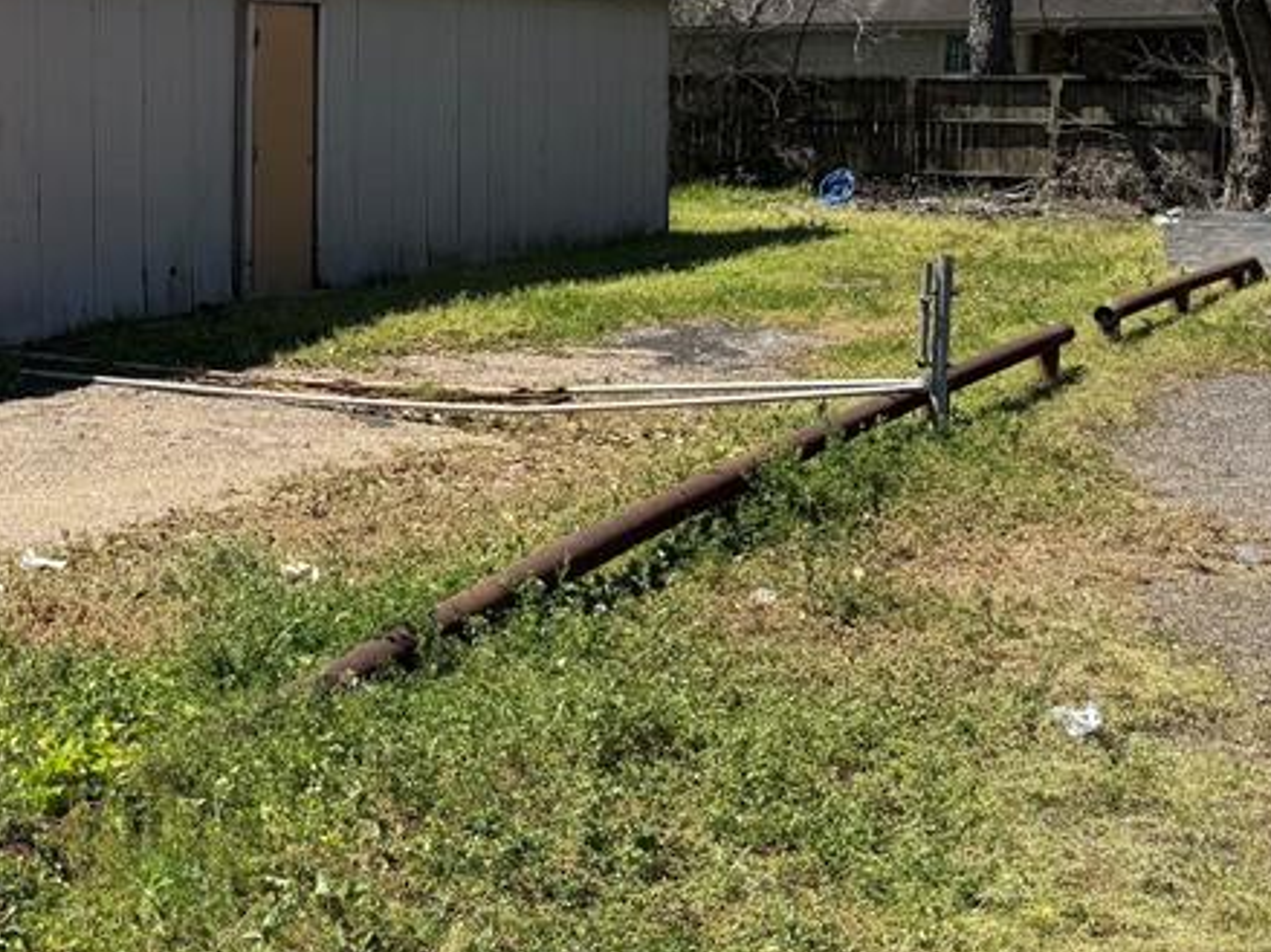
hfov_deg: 30.8
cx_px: -119
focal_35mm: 56
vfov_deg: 25.9
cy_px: 289
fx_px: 2056
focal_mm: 6.76
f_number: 1.78
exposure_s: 1/3759
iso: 80
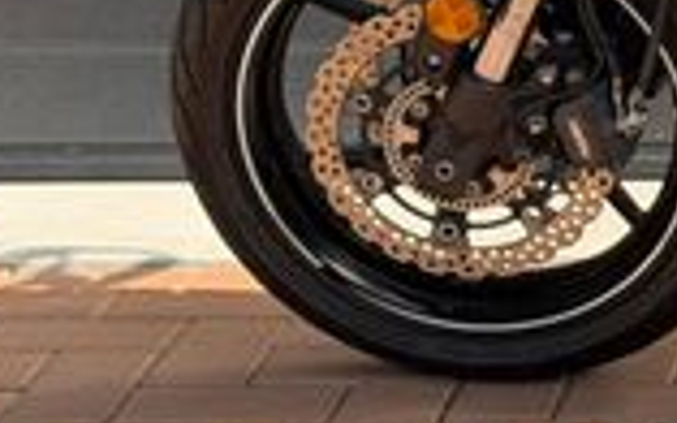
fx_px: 3818
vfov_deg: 6.2
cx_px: 1246
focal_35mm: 207
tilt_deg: -7.6
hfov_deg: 9.6
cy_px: -272
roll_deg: +0.4
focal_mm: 6.76
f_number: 1.78
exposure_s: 1/2976
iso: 100
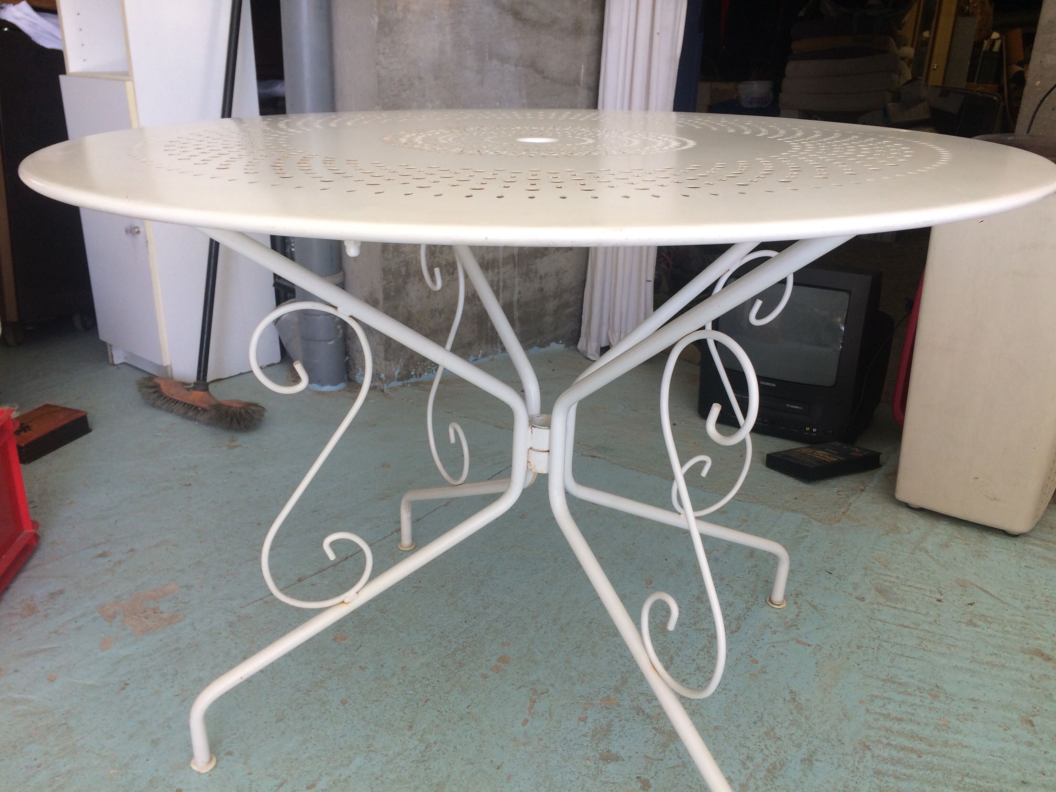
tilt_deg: -21.8
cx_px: 528
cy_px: 396
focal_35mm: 29
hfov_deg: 61.7
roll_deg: -0.7
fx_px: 885
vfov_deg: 48.2
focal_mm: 4.15
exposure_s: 1/100
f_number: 2.2
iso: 50
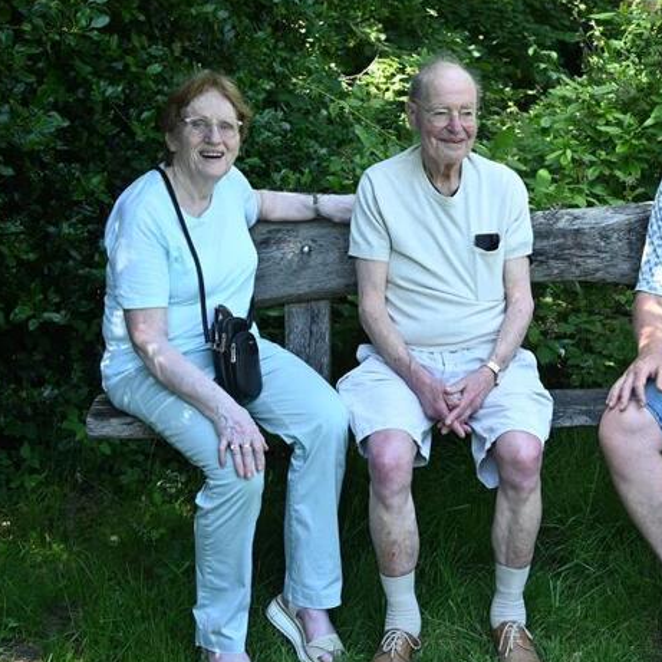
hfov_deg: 26.4
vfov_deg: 26.9
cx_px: 536
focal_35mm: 64
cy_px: 278
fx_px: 1385
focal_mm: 23.5
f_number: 4.5
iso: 200
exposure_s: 1/250
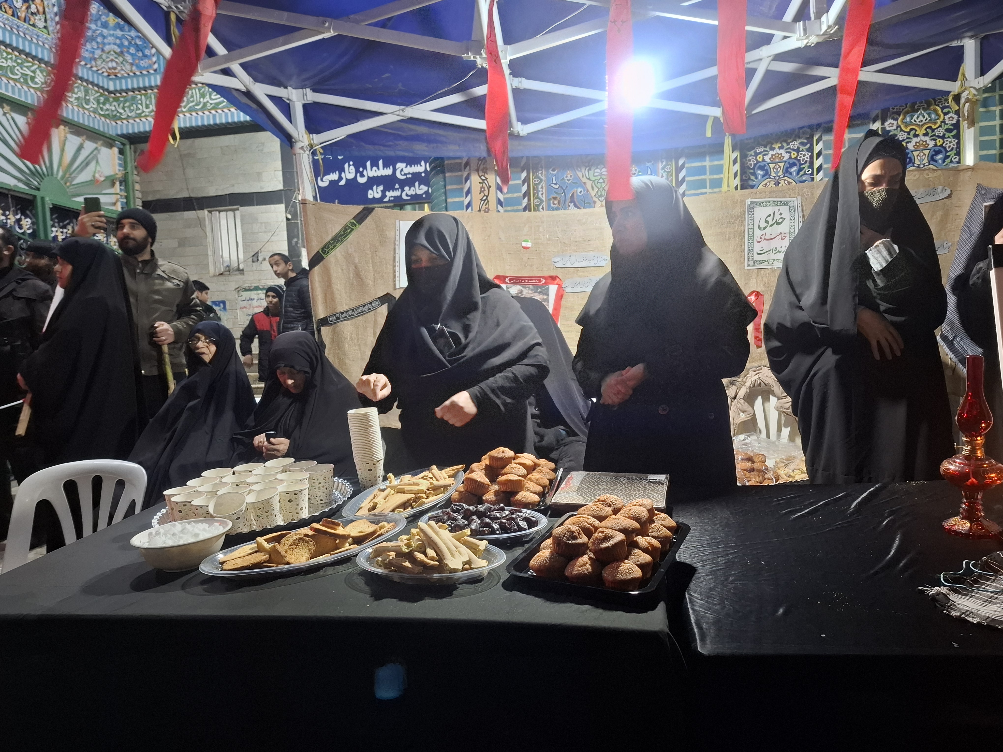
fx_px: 666
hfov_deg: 73.9
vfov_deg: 58.9
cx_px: 502
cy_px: 376
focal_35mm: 23
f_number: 1.8
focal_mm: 5.54
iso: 320
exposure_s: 1/25
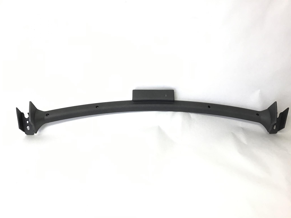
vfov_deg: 45.4
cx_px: 146
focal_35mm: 31
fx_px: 261
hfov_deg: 58.4
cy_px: 109
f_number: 2.4
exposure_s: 1/40
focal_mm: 3.3
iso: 32
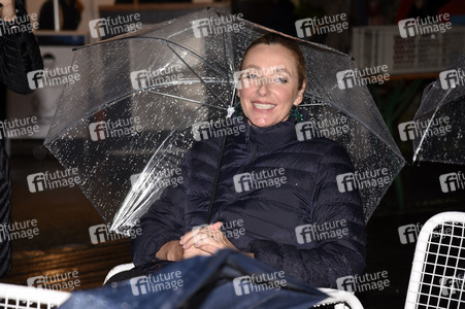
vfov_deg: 11.4
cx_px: 232
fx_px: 1549
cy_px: 154
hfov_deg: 17.1
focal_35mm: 120
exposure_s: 1/60
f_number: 6.3
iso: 1000
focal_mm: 120
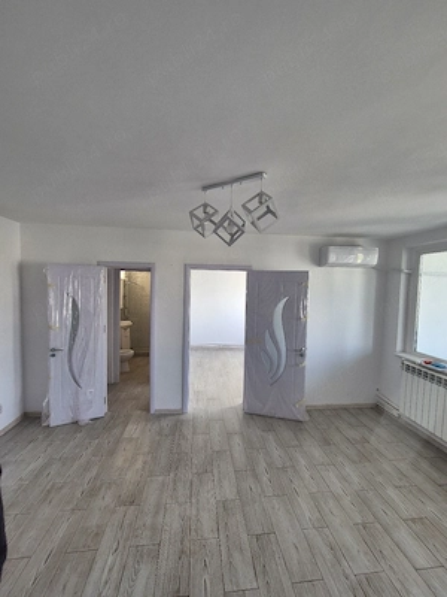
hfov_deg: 89.9
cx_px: 224
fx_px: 224
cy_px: 298
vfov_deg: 106.2
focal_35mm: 13
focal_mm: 2.2
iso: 64
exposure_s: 1/50
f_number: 2.2
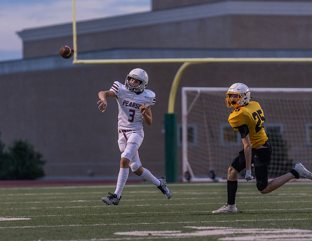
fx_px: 2572
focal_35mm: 282
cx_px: 130
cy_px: 129
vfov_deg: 5.4
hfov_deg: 6.9
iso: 2000
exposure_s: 1/1250
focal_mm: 200
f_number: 2.8
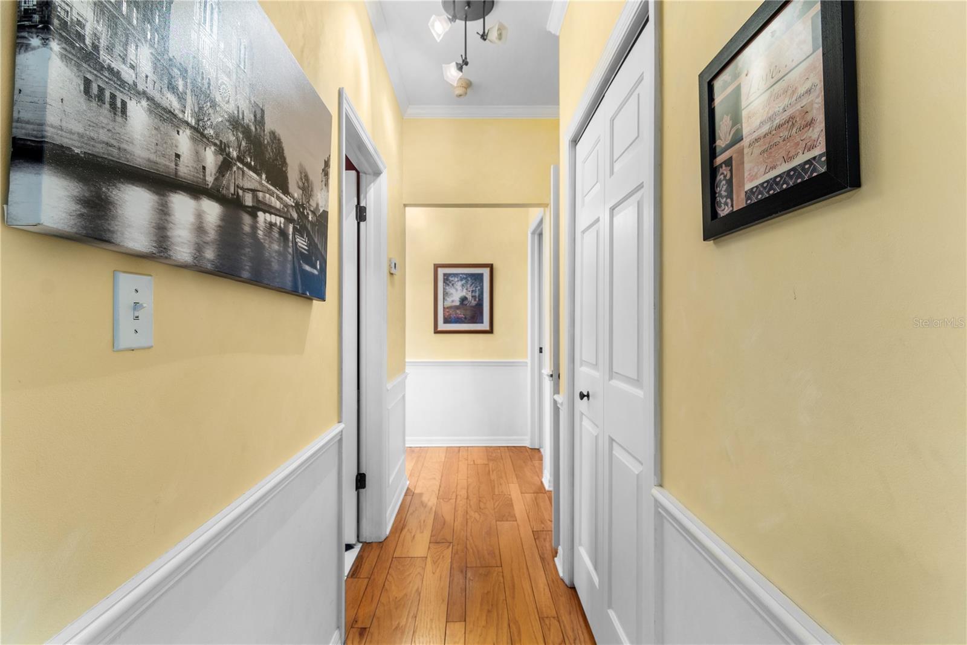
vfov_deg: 77.3
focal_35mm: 15
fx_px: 403
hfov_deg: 100.4
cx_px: 484
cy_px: 322
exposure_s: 8
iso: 100
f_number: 7.1
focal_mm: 10
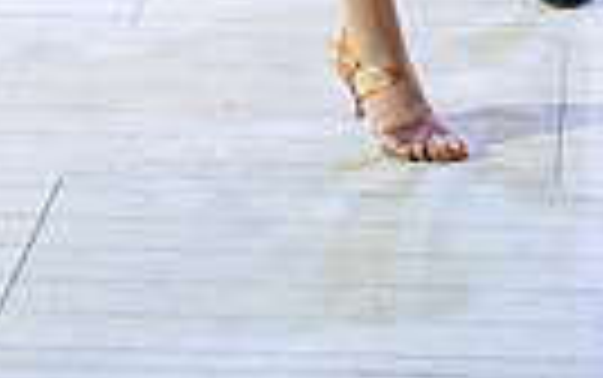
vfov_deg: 5.9
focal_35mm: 208
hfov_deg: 10.1
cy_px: -751
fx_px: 3421
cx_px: 422
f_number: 2.8
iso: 3200
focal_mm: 35
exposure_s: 1/400
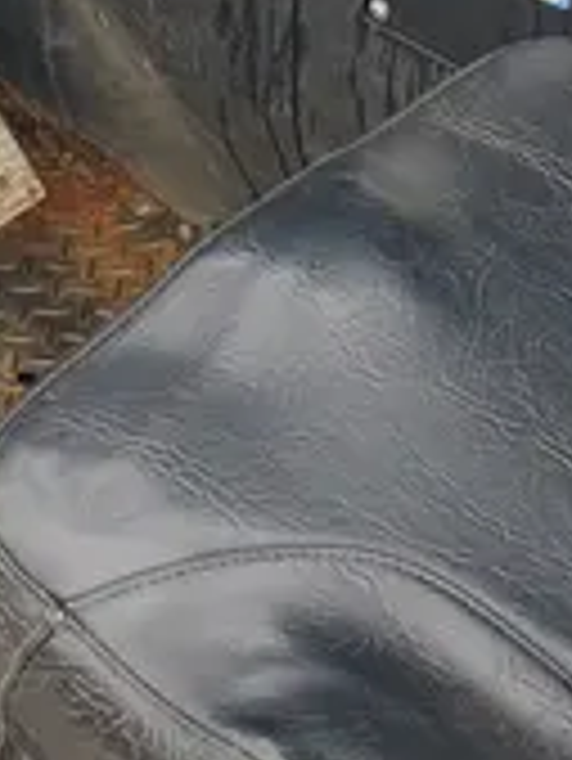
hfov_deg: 13.1
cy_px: -393
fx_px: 2487
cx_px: 360
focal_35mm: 113
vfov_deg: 15.9
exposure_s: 1/120
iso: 80
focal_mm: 4.3
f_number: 2.4
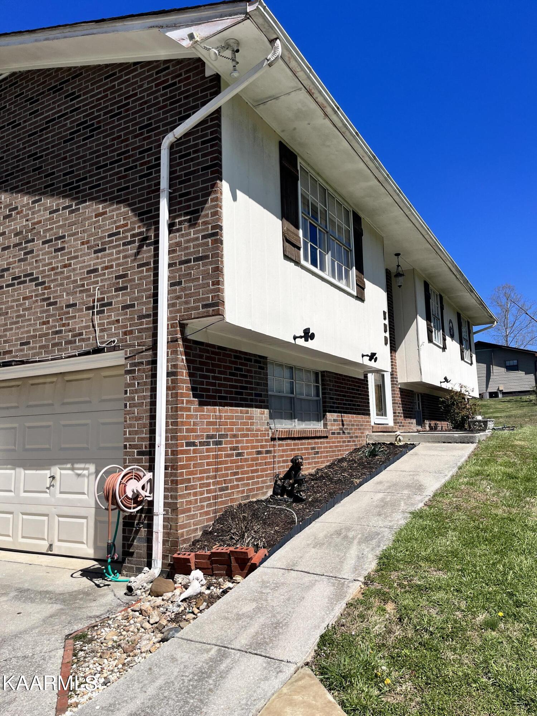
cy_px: 358
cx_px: 268
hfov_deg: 53.1
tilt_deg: +8.2
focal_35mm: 26
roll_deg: +3.7
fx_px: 538
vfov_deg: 67.3
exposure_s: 1/5076
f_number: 1.6
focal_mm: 5.1
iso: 50
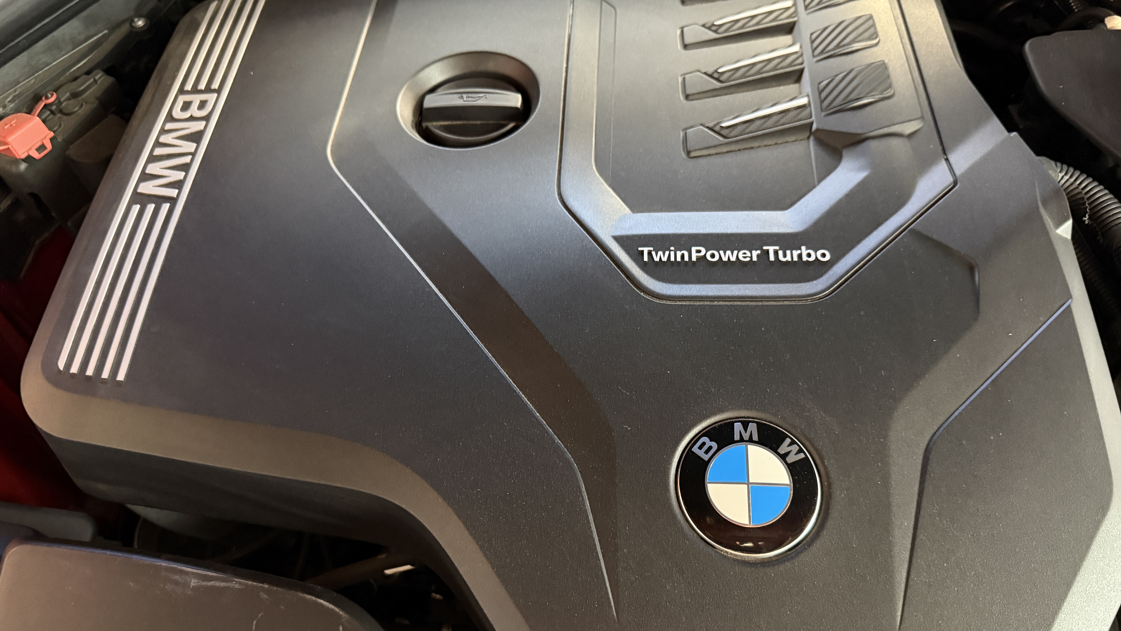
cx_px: 565
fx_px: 803
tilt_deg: -55.3
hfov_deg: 69.9
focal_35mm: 27
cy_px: 344
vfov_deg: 42.9
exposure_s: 1/30
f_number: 1.78
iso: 1000
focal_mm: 6.76
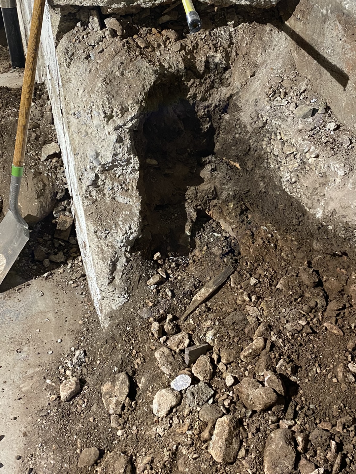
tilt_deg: -38.3
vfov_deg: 50.1
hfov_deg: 38.6
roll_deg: -1.6
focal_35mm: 37
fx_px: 507
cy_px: 235
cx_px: 166
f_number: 1.8
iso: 400
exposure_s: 1/40
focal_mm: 4.25
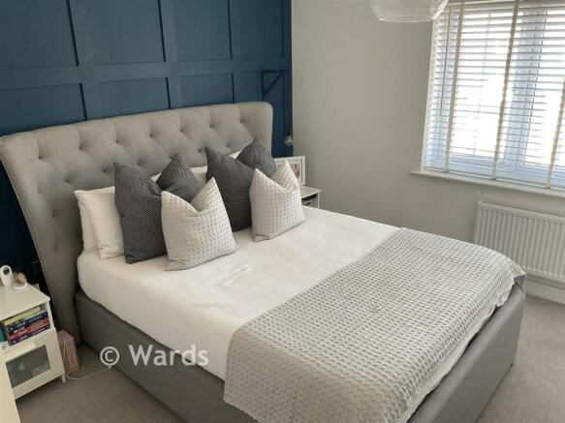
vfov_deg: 48.2
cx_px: 282
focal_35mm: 29
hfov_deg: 61.7
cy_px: 212
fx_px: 473
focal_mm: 3
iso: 100
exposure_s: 1/60
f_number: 1.8
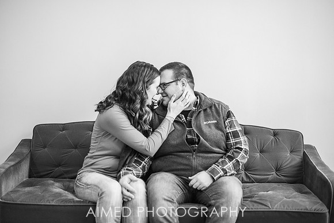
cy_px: 103
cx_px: 159
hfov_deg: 36.3
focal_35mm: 55
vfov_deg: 24.7
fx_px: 509
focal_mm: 50
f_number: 2
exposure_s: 1/250
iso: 800
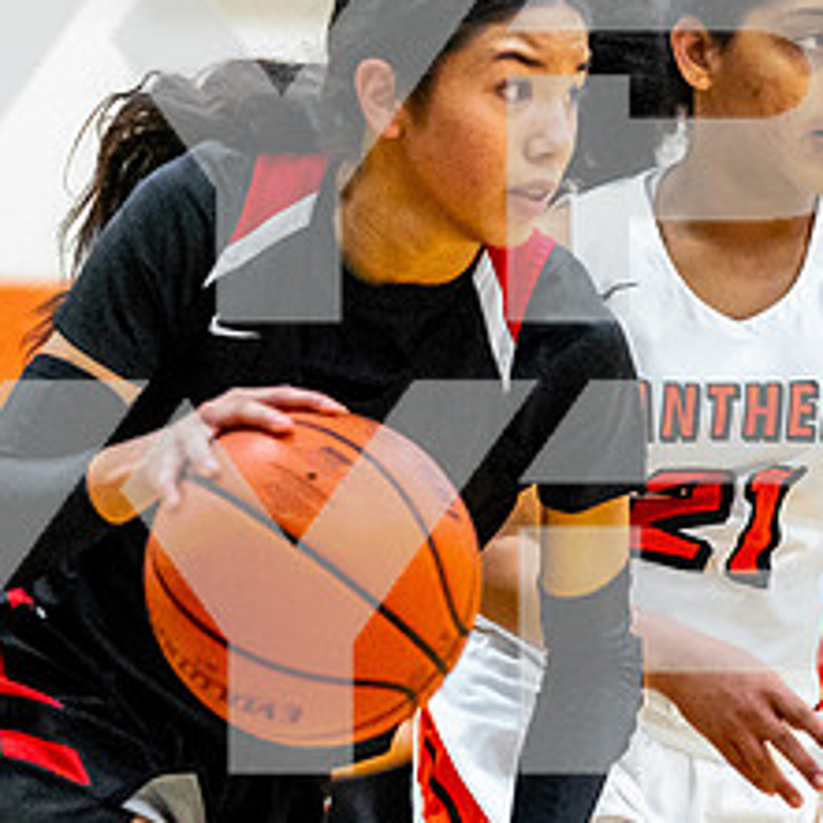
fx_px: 7666
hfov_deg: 6.1
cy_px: 701
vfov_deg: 6.1
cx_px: 410
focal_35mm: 285
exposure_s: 1/1250
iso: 2000
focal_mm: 85
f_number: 2.8
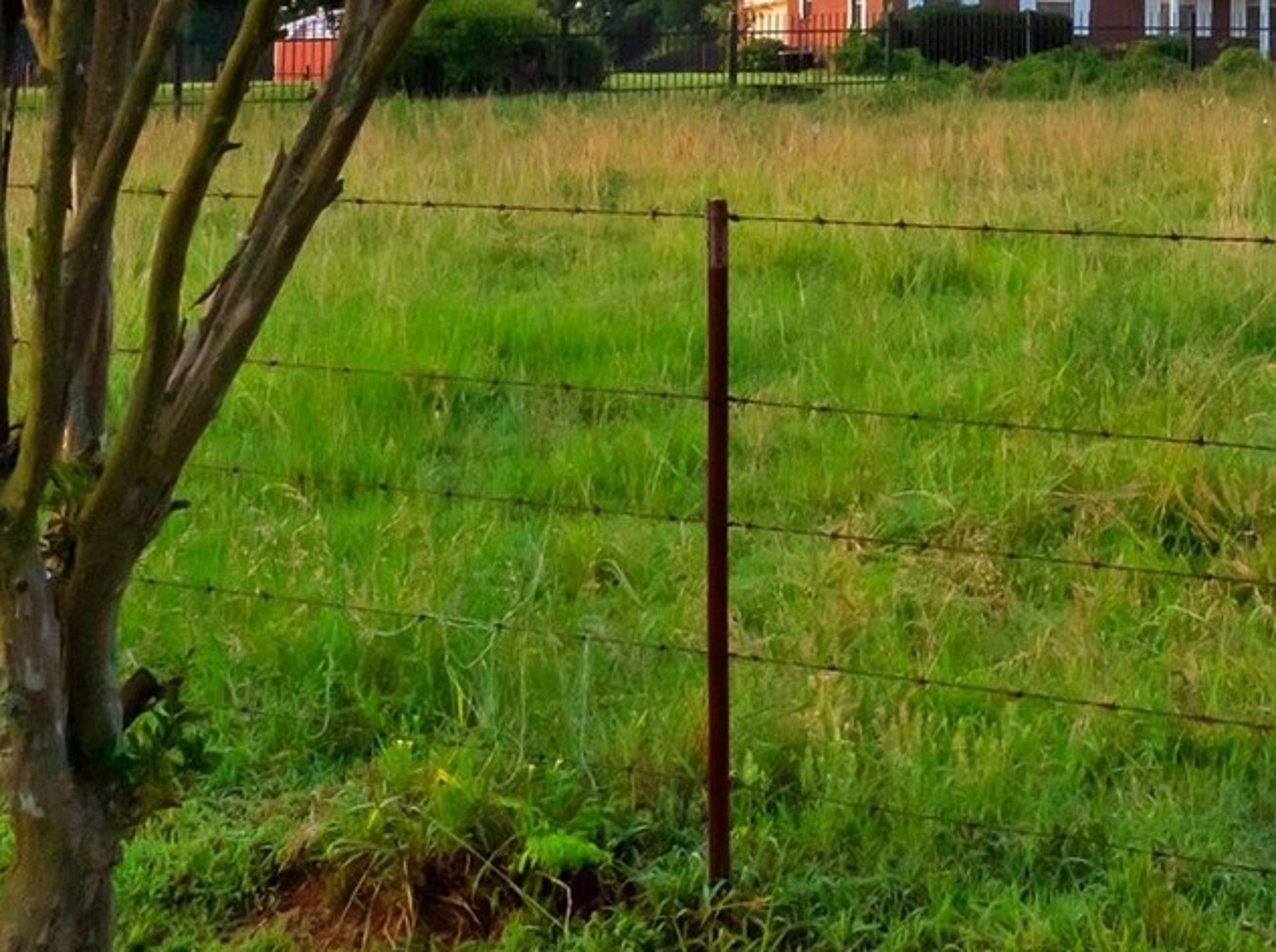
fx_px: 2687
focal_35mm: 73
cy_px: -106
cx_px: 1243
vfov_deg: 19.3
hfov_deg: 25.5
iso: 400
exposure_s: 1/100
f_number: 9
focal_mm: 12.29
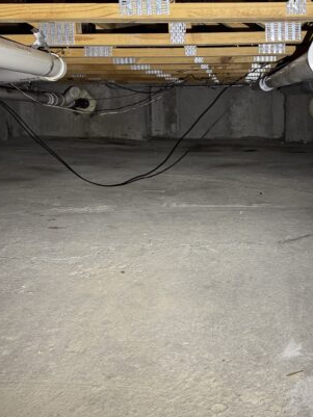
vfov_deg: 41.1
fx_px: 554
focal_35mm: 46
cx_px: 224
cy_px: 173
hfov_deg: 31.1
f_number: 1.78
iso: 320
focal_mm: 6.76
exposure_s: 1/60
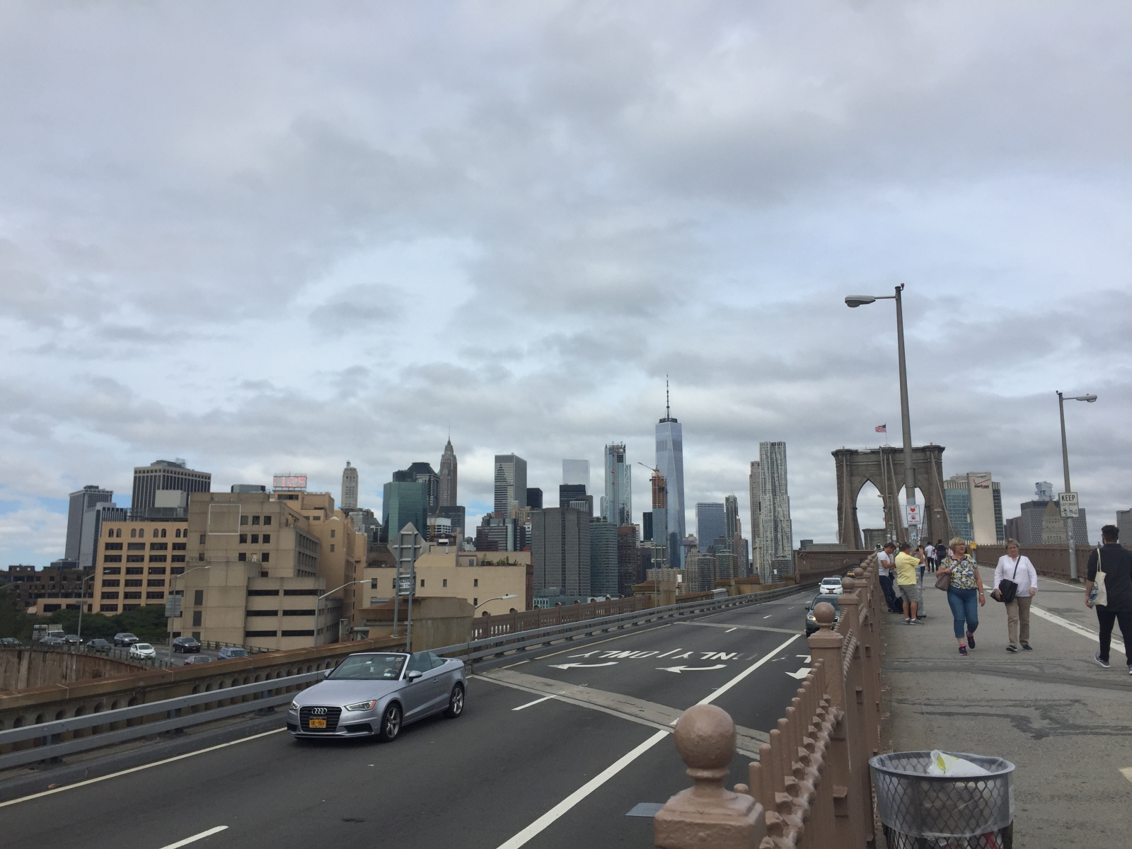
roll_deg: -0.6
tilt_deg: +10.5
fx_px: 948
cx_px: 566
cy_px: 424
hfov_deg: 61.7
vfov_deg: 48.2
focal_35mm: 29
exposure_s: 1/3049
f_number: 2.2
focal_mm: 4.15
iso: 32
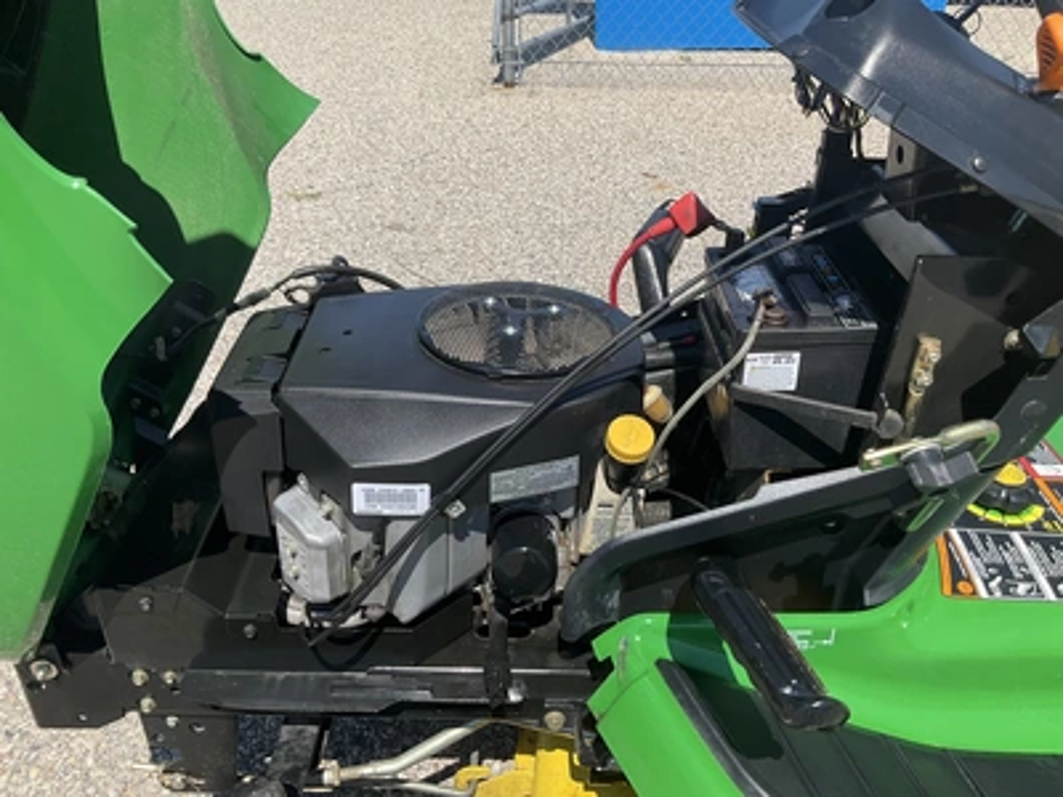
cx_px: 532
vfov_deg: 48.2
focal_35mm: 29
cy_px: 398
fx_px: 891
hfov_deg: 61.7
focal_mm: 3
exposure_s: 1/1490
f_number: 1.8
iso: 25
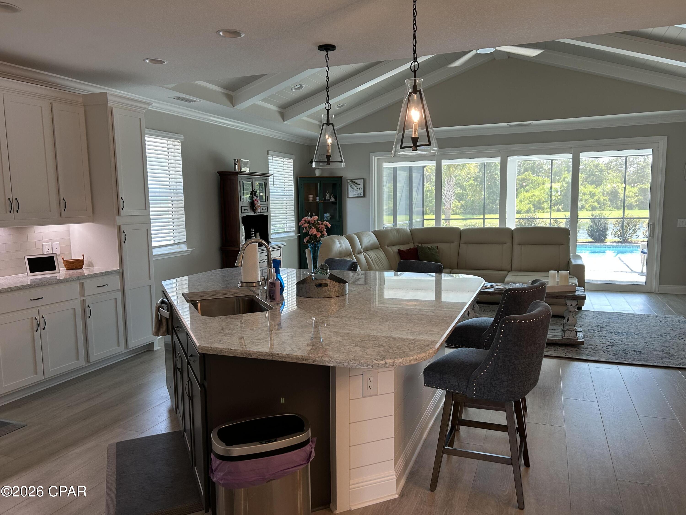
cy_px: 258
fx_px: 515
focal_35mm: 26
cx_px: 343
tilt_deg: -6.0
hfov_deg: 67.3
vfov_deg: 53.1
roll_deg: +0.8
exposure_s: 1/120
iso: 64
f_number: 1.5
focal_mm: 5.7
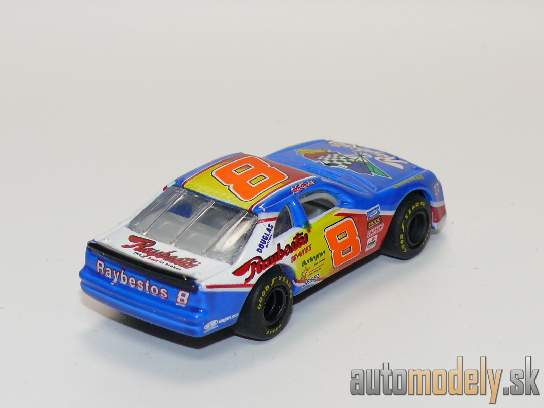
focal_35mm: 112
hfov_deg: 17.6
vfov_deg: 13.2
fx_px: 1760
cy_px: 204
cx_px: 272
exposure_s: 1/30
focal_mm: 14.2
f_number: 4
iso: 100
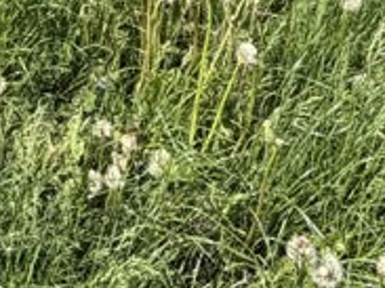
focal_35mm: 92
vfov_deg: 11.4
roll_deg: -3.5
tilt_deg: -12.6
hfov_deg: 19.1
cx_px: -162
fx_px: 1023
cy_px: -521
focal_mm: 2.22
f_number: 2.2
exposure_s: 1/770
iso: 32
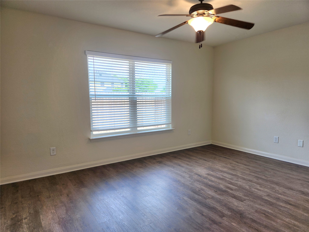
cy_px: 116
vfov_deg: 58.9
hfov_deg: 73.9
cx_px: 154
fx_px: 205
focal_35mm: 23
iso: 32
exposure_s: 1/120
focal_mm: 5.4
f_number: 1.8
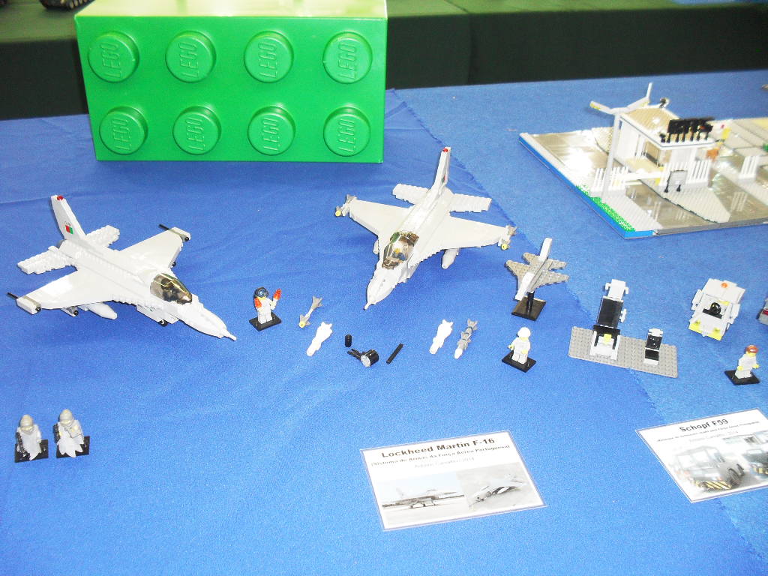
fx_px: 777
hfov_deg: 52.6
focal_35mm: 35
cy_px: 288
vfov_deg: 40.7
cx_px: 384
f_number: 3.2
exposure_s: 1/45
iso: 200
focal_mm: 6.3
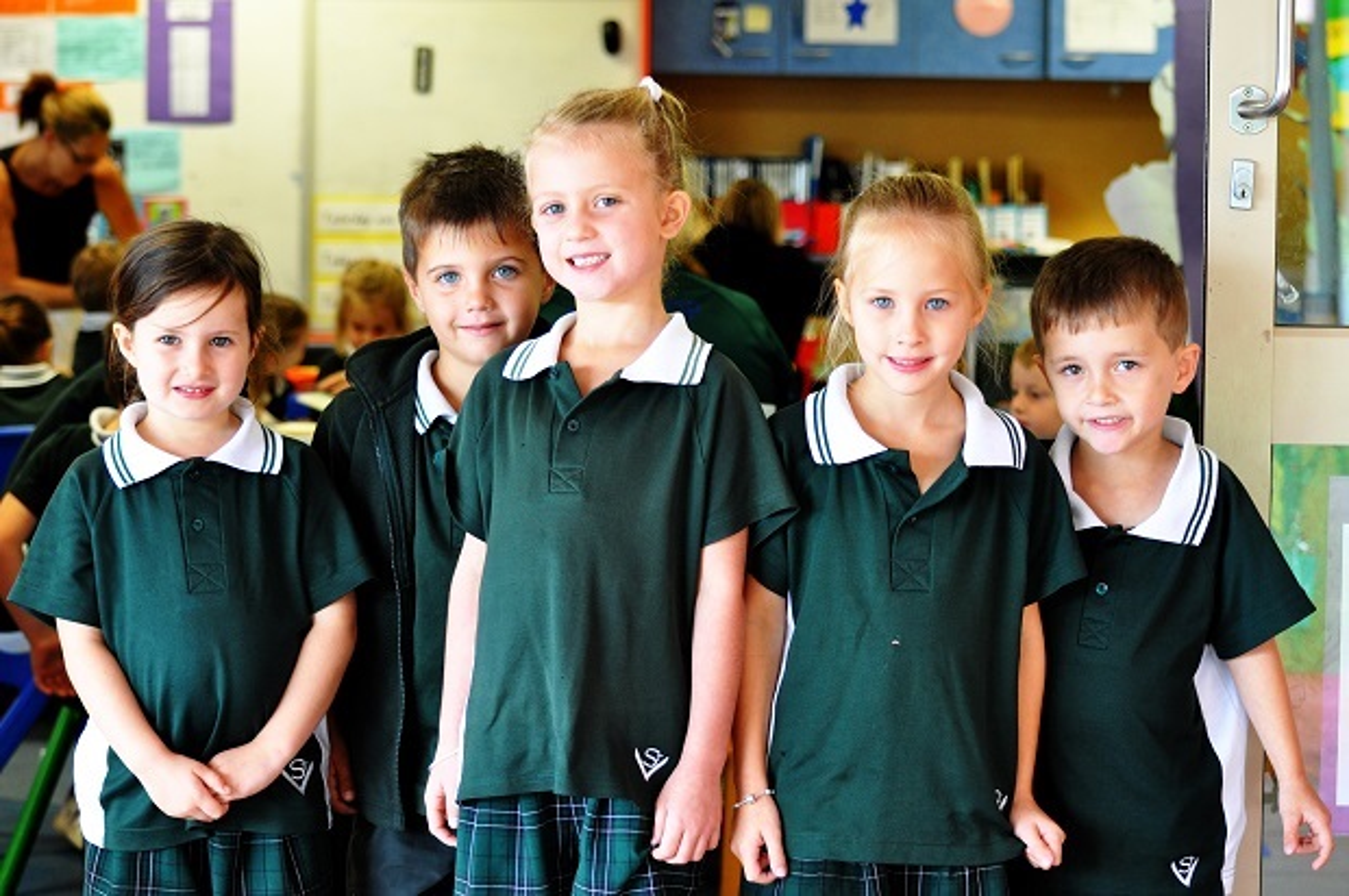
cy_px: 448
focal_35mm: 105
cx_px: 674
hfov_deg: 19.5
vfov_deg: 13.0
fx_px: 3930
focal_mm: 70
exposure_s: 1/50
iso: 800
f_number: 4.5
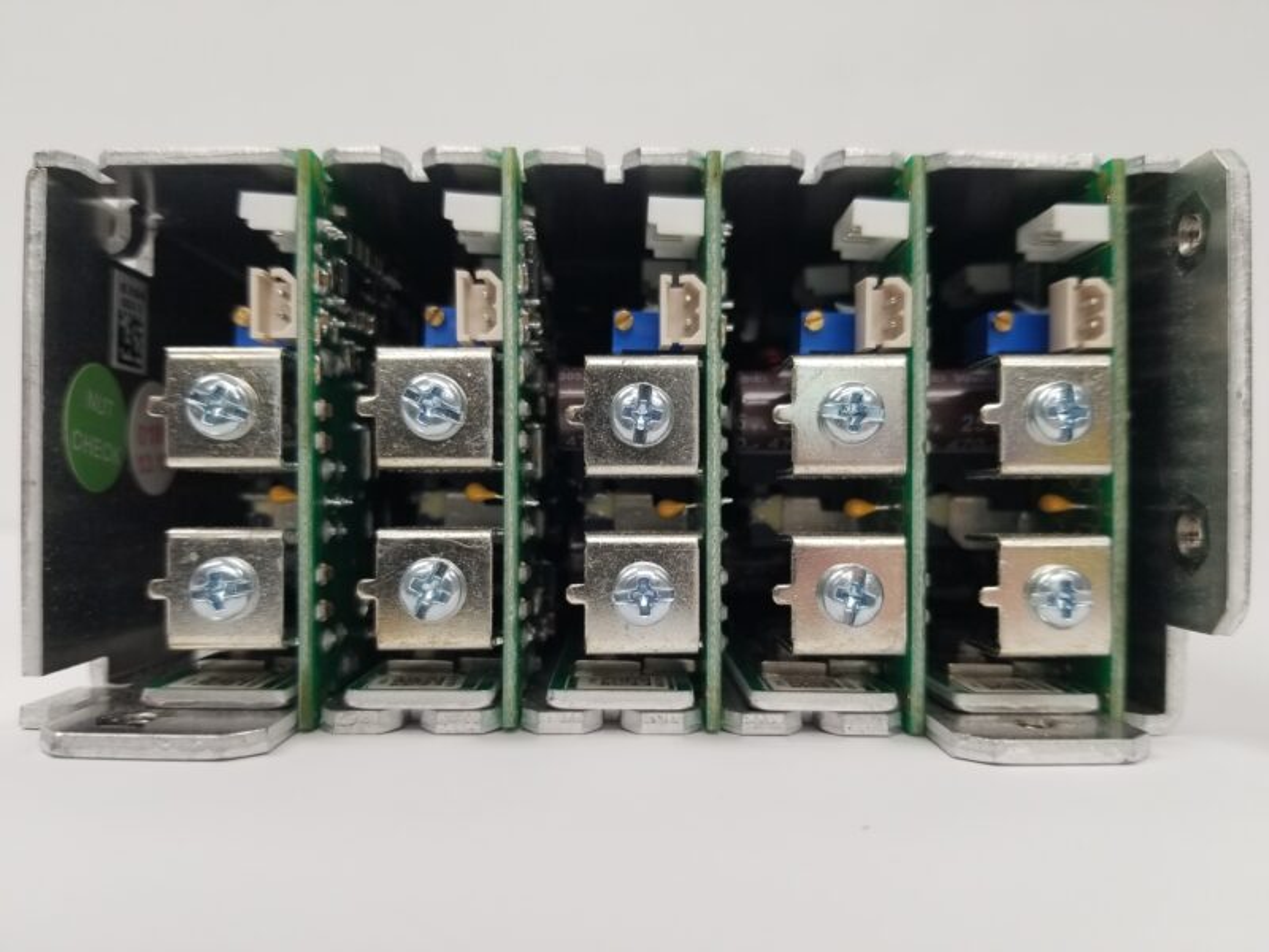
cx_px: 634
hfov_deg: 67.3
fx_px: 953
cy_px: 476
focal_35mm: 26
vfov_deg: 53.1
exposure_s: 1/120
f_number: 1.7
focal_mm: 4.25
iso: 80
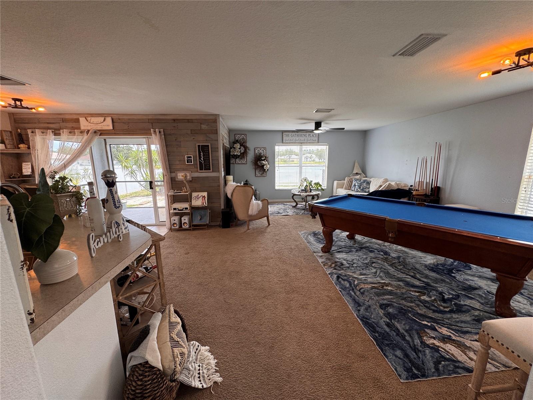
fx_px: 216
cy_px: 200
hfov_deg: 102.1
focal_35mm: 14
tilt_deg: -10.1
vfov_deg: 85.7
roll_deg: +0.5
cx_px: 266
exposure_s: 1/120
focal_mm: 2.22
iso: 80
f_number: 2.2
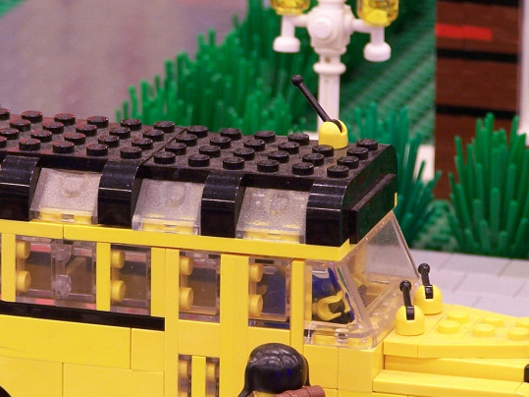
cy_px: 254
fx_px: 4614
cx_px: 151
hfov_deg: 6.6
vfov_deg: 4.9
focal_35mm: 302
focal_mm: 26.4
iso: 80
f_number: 3.2
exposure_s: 1/2
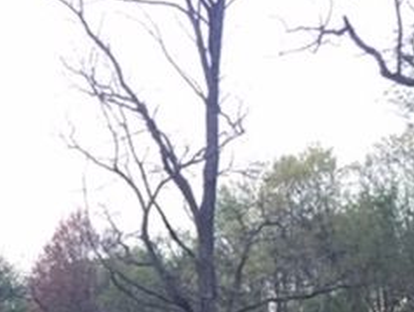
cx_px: -9
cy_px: 315
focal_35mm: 73
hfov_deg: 25.2
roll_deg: -0.2
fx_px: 874
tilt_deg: +4.1
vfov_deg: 19.6
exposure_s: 1/30
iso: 250
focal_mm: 4.15
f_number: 2.2
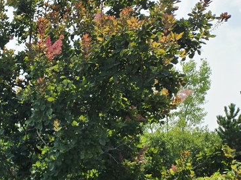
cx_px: -230
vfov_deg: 15.4
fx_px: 634
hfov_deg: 16.7
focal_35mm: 91
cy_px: 241
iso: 25
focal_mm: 5.4
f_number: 1.8
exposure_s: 1/2500
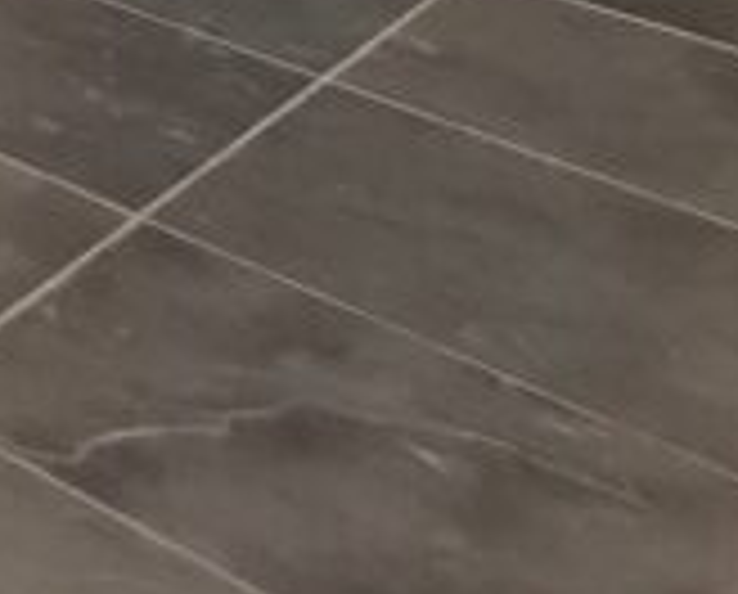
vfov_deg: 13.1
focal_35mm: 79
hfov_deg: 12.1
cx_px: -1390
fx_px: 1730
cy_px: -932
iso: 200
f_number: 2.2
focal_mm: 2.2
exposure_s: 1/50
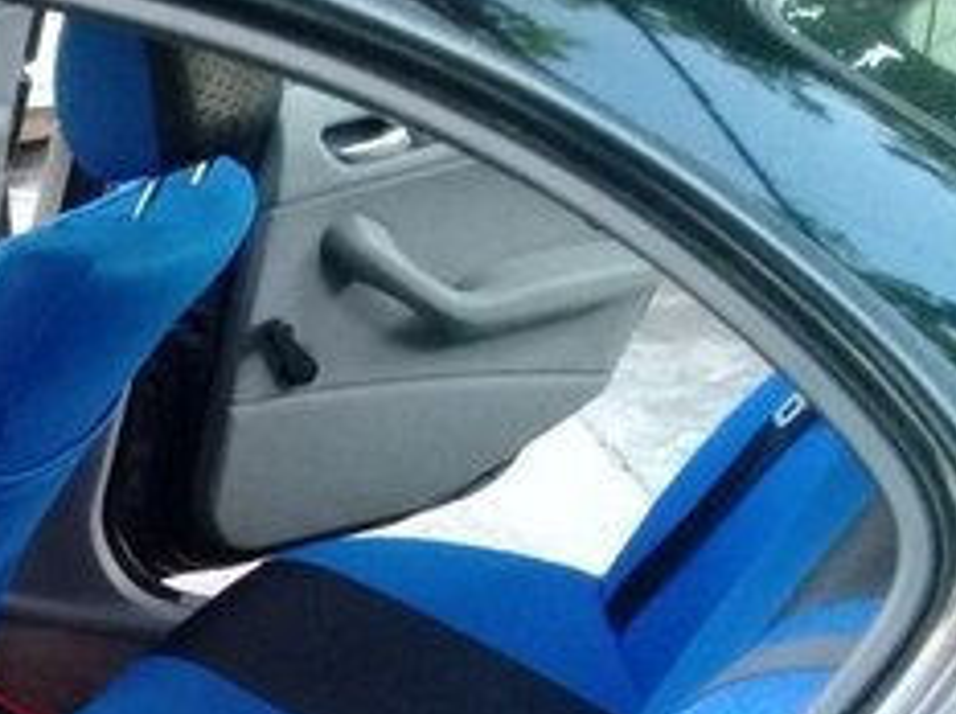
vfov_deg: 16.1
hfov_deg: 20.6
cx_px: -246
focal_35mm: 88
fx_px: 2427
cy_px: 843
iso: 160
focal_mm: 3.3
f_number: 2.2
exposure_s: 1/33
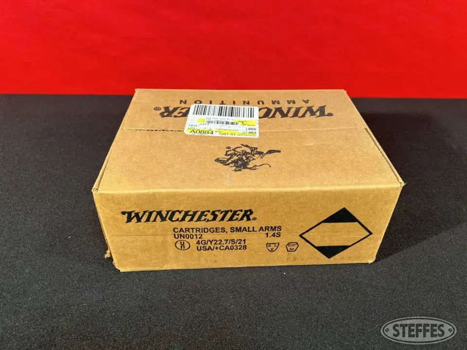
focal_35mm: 26
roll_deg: -1.3
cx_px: 234
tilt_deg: -39.0
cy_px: 175
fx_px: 351
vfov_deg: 53.1
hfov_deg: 67.3
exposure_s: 1/120
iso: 80
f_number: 1.5
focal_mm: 5.7
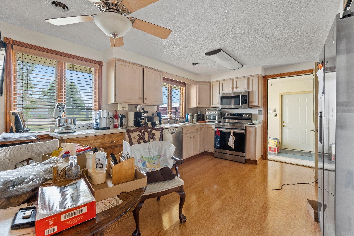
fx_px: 147
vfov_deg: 77.3
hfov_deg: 100.4
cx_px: 177
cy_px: 118
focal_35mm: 15
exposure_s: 1/10
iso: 800
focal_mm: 10
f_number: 4
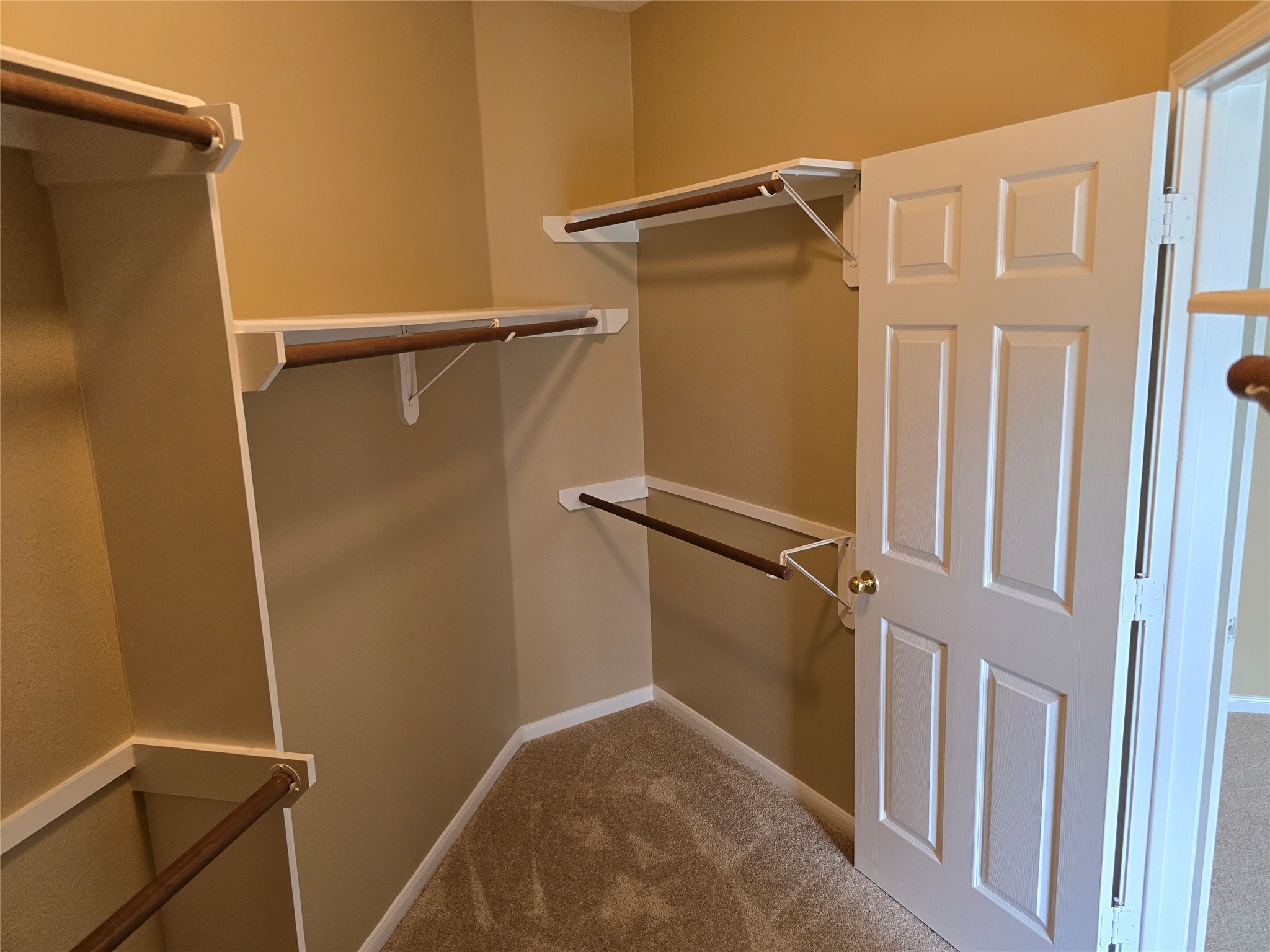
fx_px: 844
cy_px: 476
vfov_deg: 58.9
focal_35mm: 23
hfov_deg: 73.9
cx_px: 635
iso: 400
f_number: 1.7
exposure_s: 1/120
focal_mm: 6.3
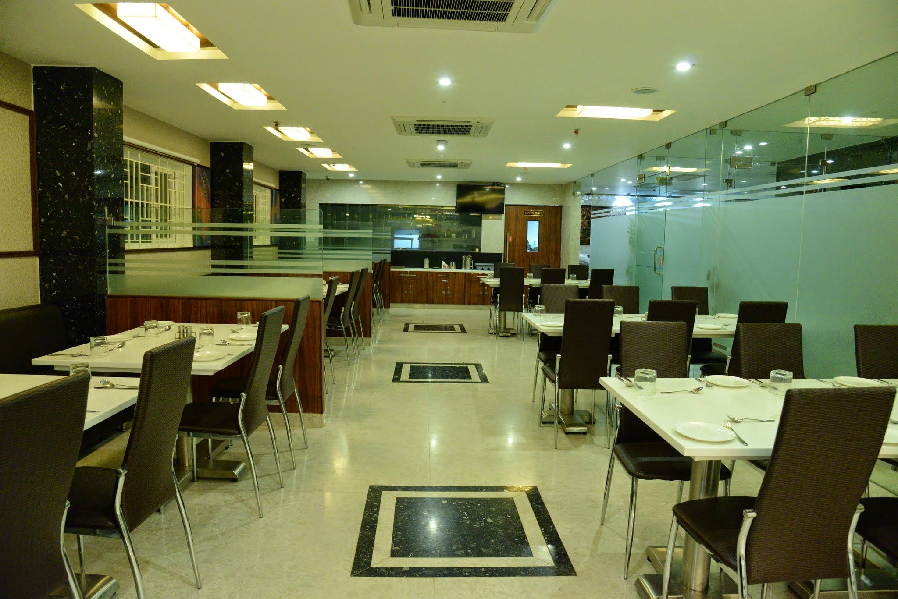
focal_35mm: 24
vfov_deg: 53.2
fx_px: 599
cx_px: 449
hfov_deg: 73.7
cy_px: 300
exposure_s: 1/60
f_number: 5.6
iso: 5000
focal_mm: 24
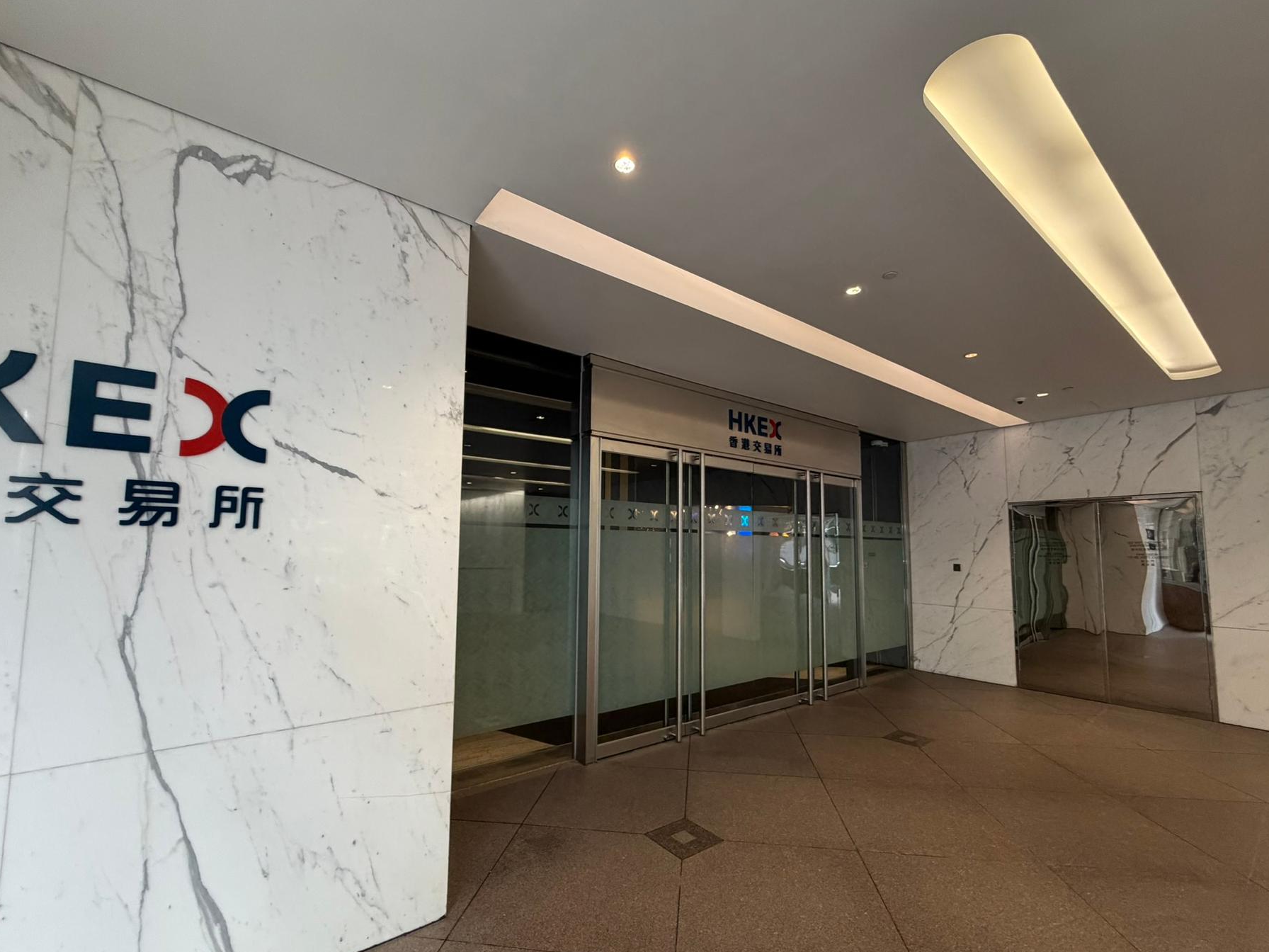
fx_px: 550
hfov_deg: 98.2
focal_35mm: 15
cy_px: 504
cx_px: 642
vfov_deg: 81.7
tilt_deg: +6.5
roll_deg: -0.2
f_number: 2.2
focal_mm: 2.22
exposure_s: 1/81
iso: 320
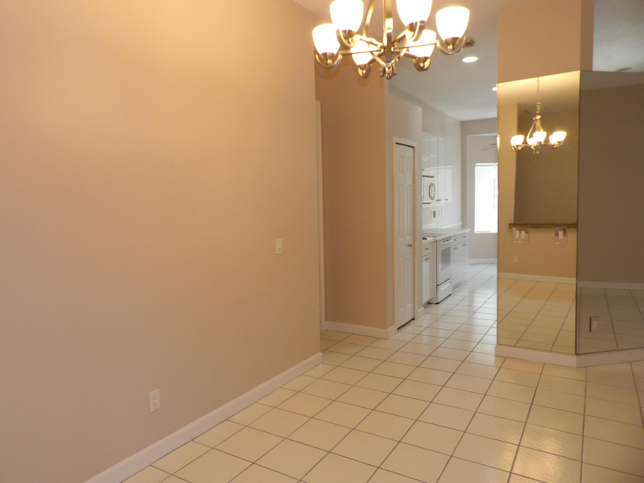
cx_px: 322
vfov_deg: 56.8
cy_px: 242
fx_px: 446
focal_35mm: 24
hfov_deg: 71.6
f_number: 3.2
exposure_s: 1/33
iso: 200
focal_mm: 4.3
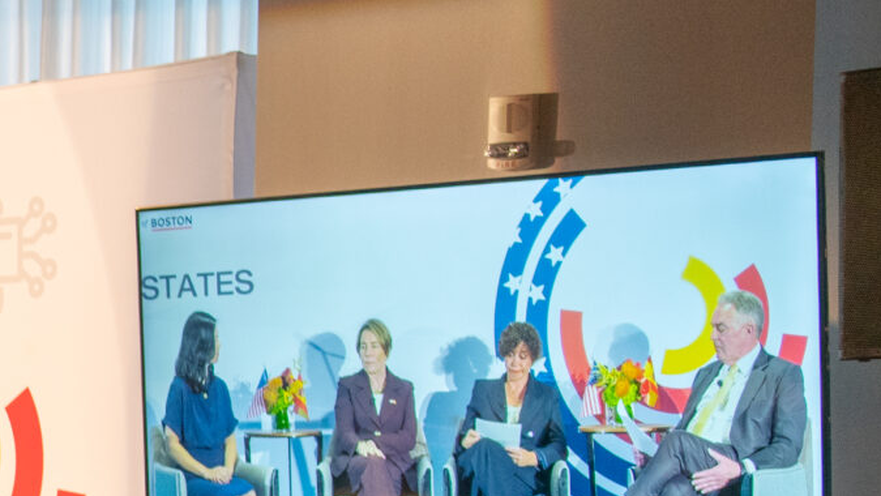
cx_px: -762
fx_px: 3248
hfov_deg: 13.6
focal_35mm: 139
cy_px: 666
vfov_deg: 8.6
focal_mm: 35
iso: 1250
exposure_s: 1/80
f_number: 2.8
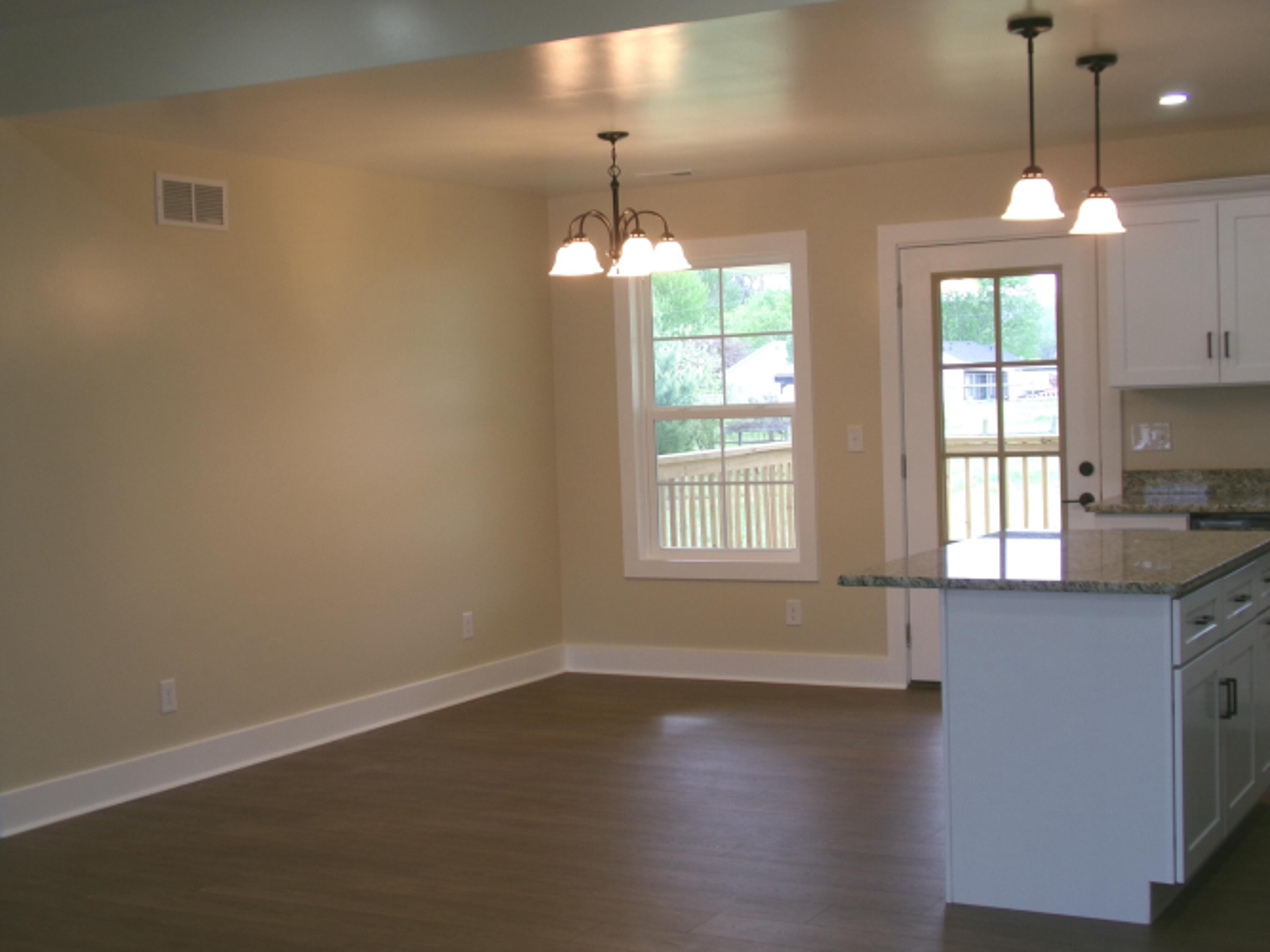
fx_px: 1761
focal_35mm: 48
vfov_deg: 30.3
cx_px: 635
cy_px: 476
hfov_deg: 39.7
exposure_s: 1/34
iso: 105
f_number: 4.2
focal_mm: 8.5
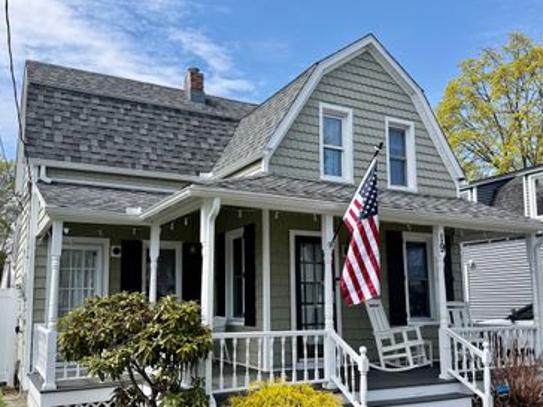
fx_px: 518
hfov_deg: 55.3
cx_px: 267
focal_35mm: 33
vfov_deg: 42.8
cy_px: 233
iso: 80
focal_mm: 6.76
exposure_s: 1/3021
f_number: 1.78
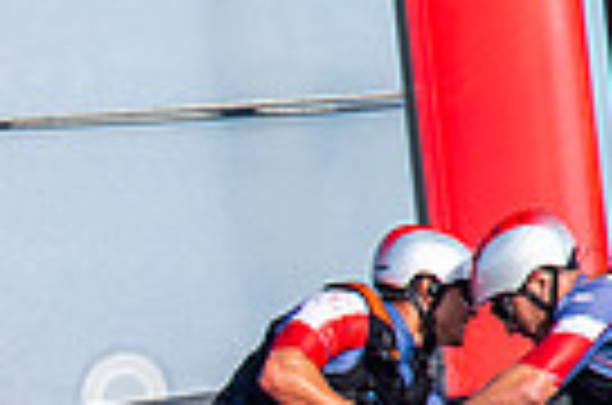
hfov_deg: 0.8
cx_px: -423
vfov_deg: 0.5
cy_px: 628
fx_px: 45708
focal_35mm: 2695
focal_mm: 420
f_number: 5.6
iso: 500
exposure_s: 1/1600
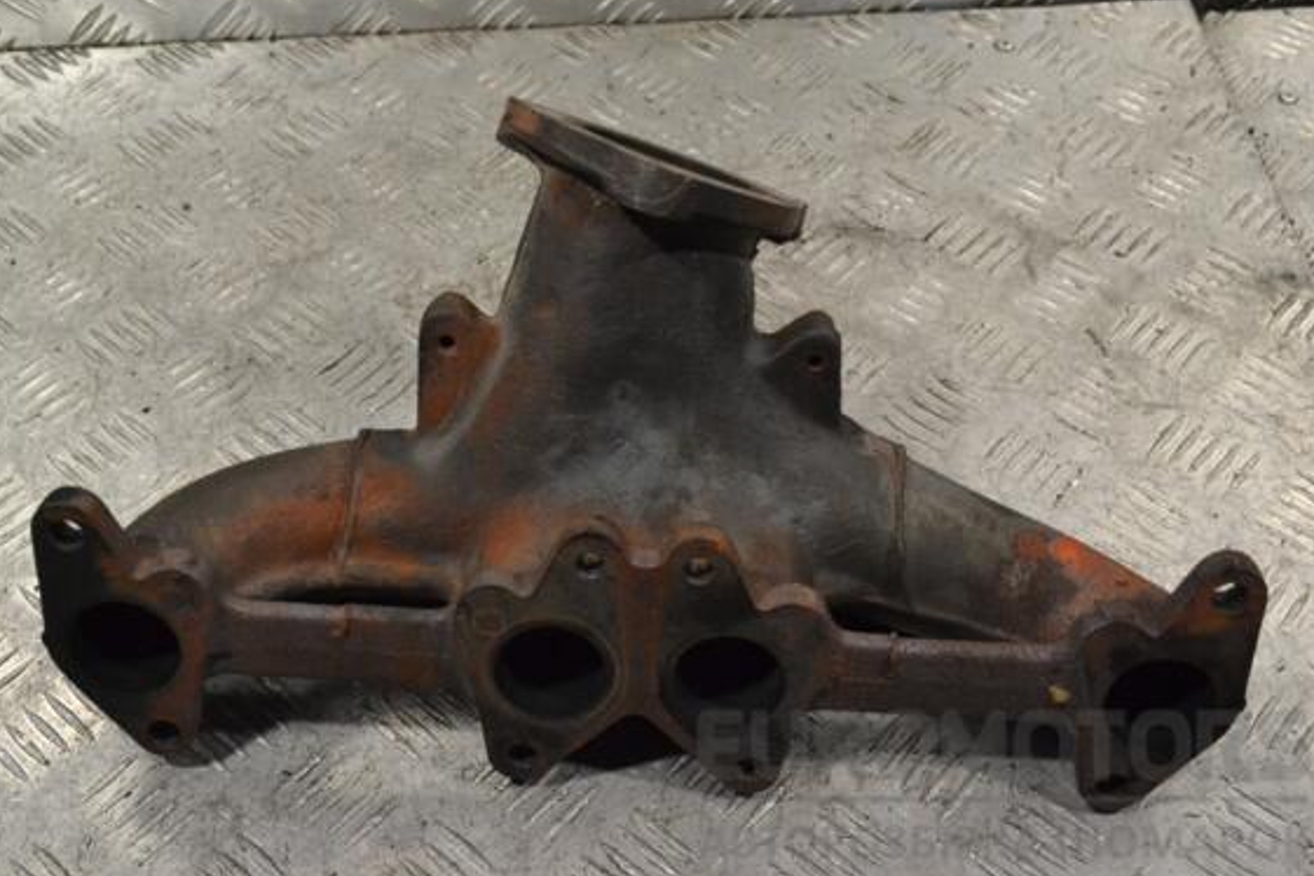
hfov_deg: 42.3
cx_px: 653
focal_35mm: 47
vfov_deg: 28.9
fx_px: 1698
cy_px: 433
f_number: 9
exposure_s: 1/320
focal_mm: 29
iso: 3200
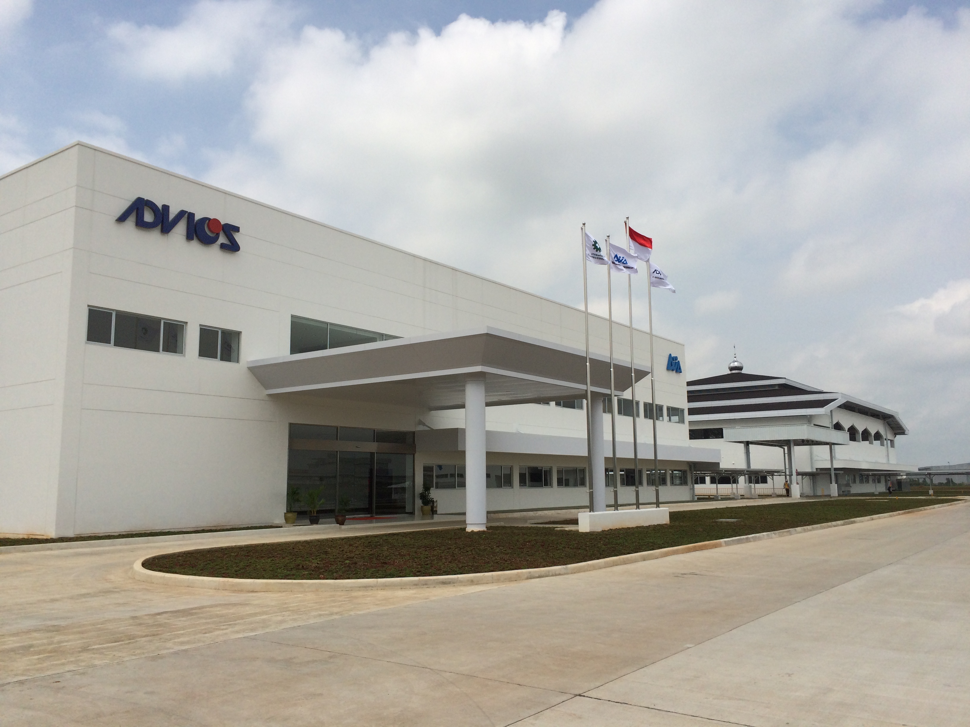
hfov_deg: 61.7
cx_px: 485
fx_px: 813
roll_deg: +0.2
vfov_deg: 48.2
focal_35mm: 29
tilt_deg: +6.1
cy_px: 364
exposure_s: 1/5882
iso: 40
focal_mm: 4.15
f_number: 2.2
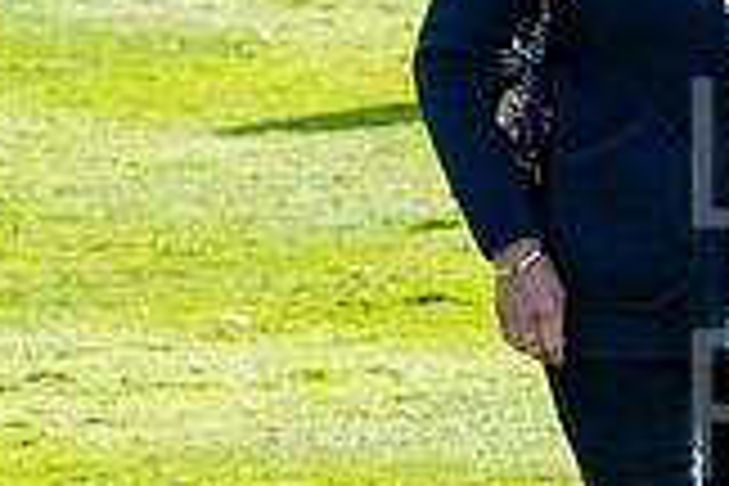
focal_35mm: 1663
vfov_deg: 0.8
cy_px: 196
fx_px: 33673
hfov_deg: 1.2
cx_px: 1274
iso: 640
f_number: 6.3
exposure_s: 1/1250
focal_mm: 310
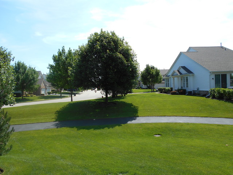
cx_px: 116
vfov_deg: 53.1
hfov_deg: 67.3
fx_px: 175
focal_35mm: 26
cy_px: 88
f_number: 3.2
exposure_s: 1/800
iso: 80
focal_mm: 4.6
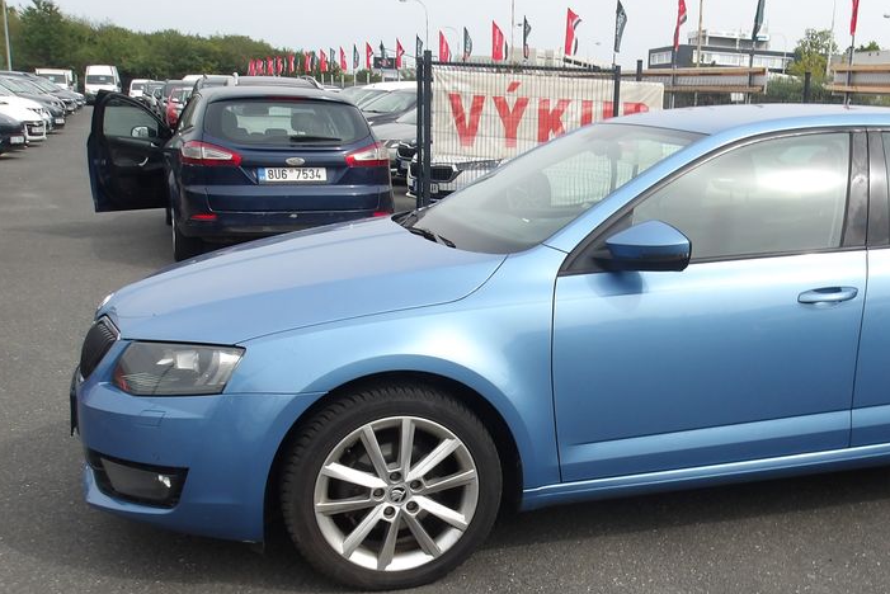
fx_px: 1014
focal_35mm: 41
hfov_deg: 46.1
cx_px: 639
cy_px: 381
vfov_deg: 32.5
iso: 100
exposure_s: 1/88
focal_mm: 4.9
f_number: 10.4
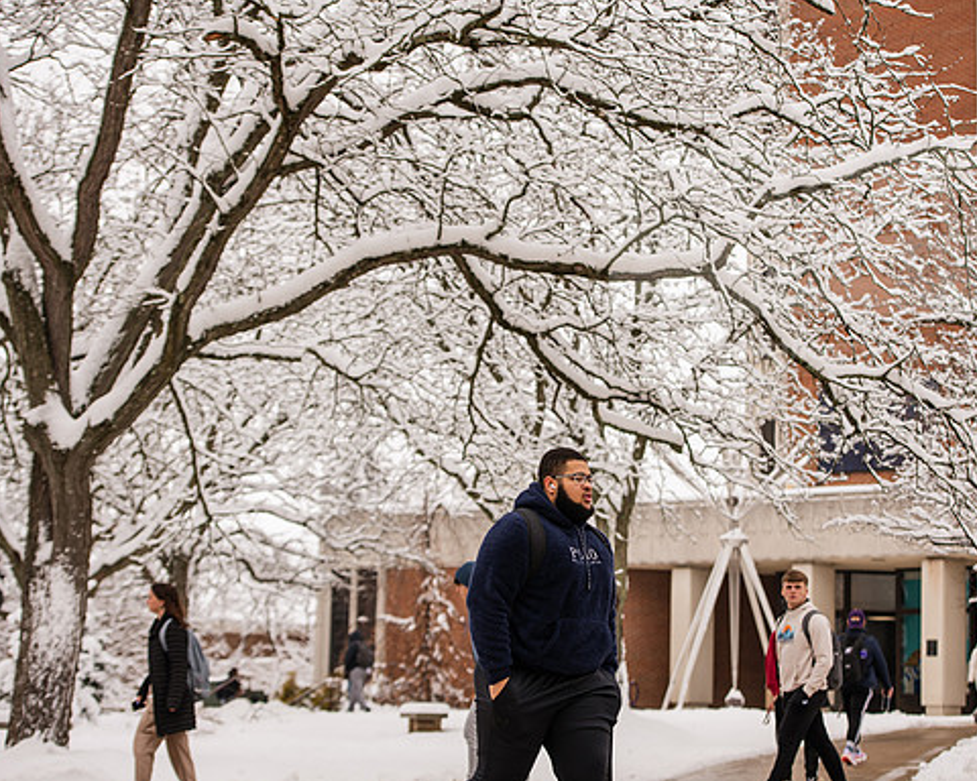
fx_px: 2458
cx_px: 548
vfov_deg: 18.1
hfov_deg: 22.5
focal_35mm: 85
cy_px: 392
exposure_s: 1/500
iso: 160
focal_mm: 75
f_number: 3.5
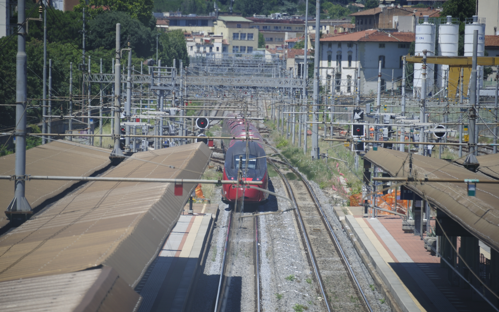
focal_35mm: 313
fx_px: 4257
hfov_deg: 6.7
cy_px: 168
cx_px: 247
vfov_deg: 4.2
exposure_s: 1/320
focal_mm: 300
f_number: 6.3
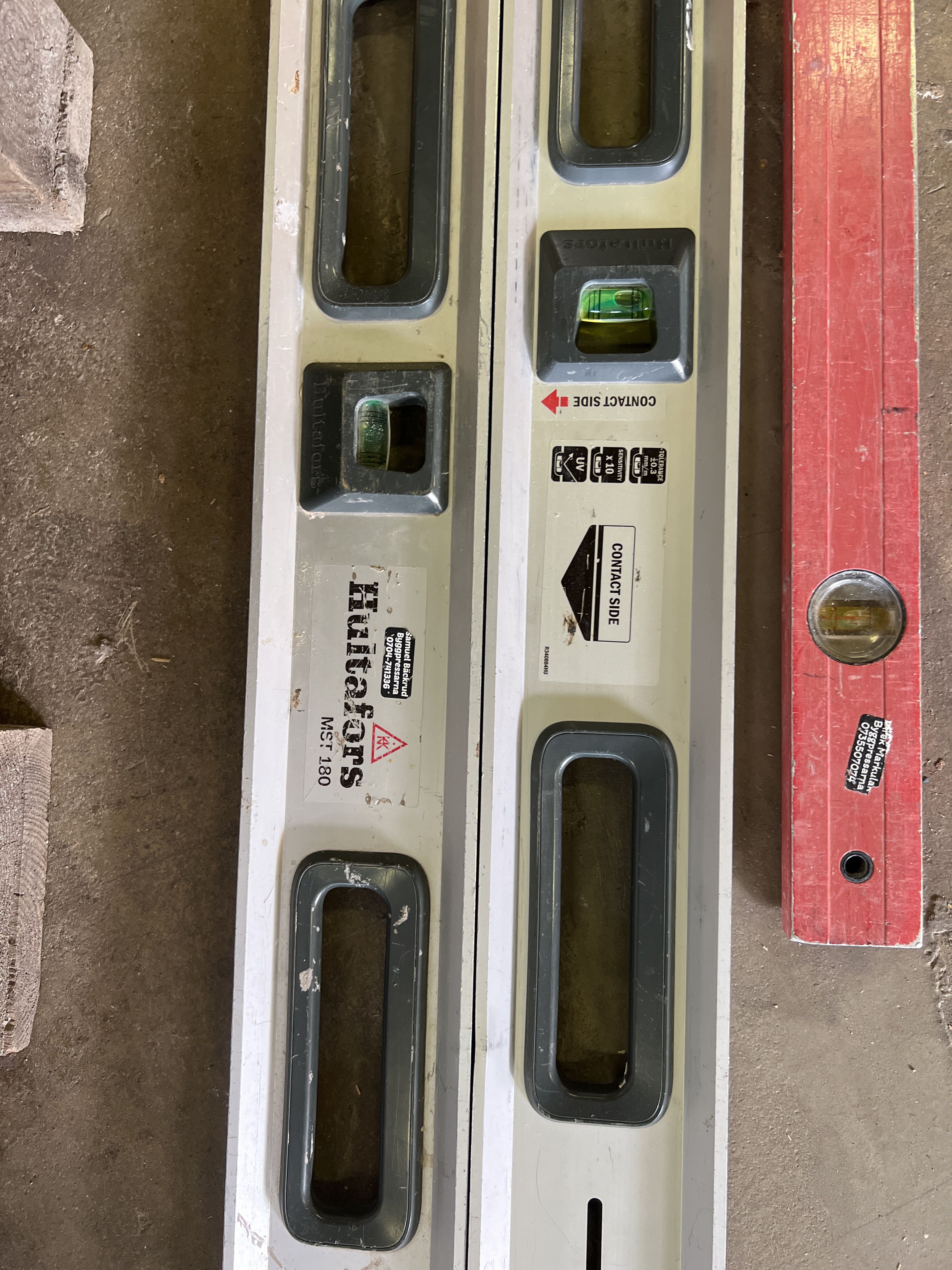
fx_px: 953
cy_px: 635
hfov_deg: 53.1
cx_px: 476
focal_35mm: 26
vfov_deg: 67.3
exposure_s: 1/50
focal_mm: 5.7
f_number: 1.5
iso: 125
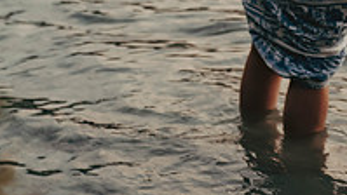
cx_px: 183
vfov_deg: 5.7
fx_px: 1951
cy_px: -124
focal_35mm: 212
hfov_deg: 10.2
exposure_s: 1/1600
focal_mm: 66
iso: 640
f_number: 2.8
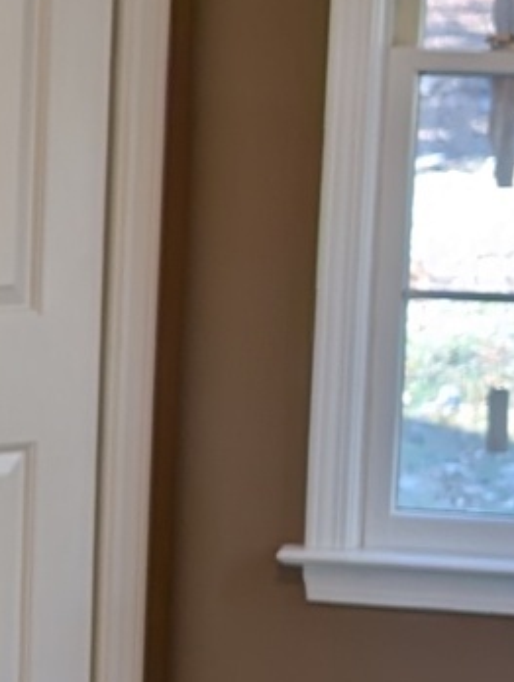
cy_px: 457
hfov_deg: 9.0
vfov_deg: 12.4
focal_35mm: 159
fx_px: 3140
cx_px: -380
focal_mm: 6.9
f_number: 1.68
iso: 28
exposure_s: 1/40
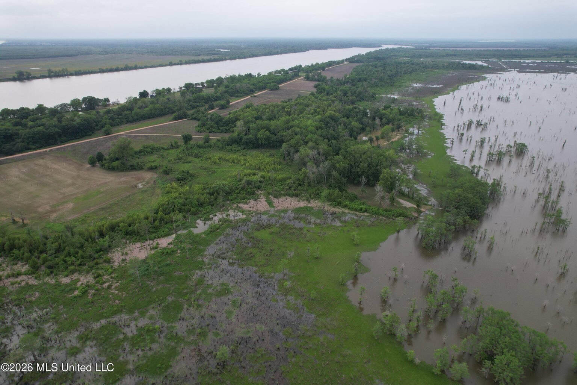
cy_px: 192
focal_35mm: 22
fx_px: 353
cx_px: 288
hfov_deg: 78.6
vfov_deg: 57.2
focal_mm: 8.4
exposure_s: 1/800
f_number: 2.8
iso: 140
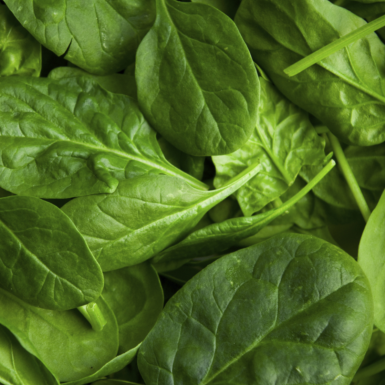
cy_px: 192
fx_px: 1510
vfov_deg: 14.5
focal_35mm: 120
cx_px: 146
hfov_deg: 14.5
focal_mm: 62
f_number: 5
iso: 250
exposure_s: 1/100
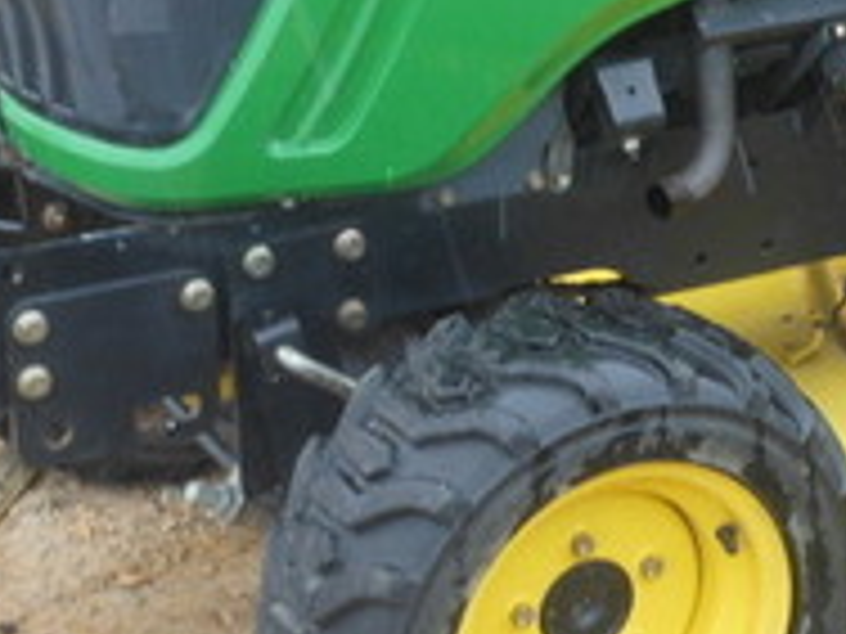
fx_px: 3177
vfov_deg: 11.3
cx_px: 1084
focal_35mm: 130
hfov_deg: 14.6
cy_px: 76
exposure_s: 1/40
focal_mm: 8.1
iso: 80
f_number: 4.6
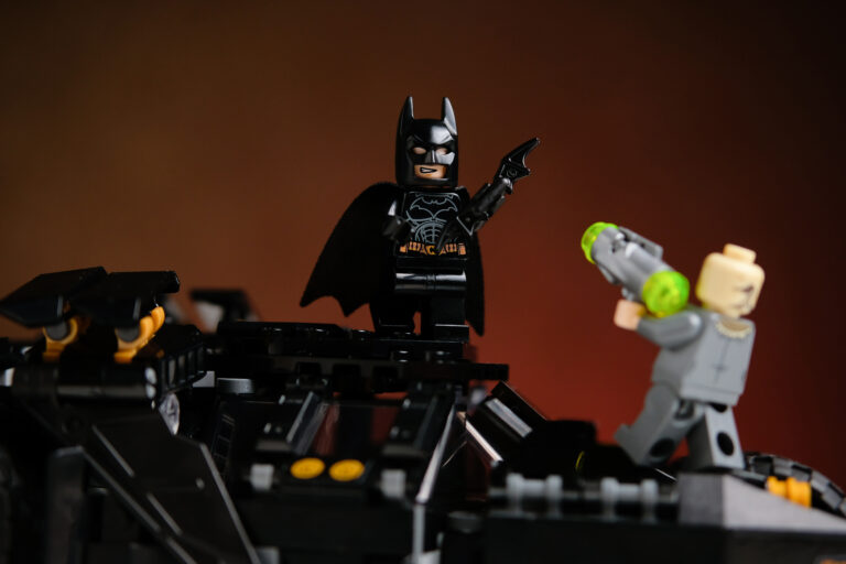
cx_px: 423
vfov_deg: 18.2
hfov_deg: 27.0
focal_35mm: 75
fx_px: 1762
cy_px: 282
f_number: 2.8
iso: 640
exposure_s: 1/125
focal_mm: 50
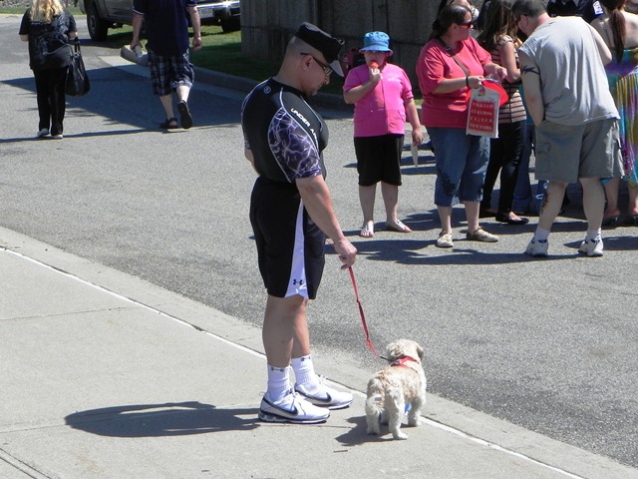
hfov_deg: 16.8
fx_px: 2156
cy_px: 240
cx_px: 319
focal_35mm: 117
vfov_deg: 12.7
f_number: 7.1
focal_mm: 20.8
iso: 160
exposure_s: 1/380
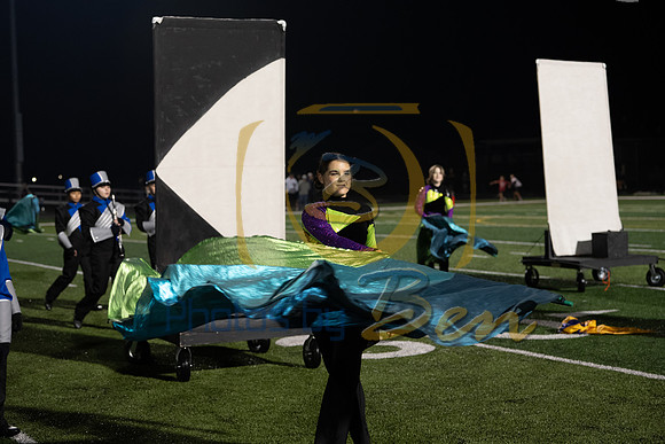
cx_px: 332
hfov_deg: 28.8
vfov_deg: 19.5
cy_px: 222
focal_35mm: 70
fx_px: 1293
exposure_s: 1/400
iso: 2000
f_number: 3.5
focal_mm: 70
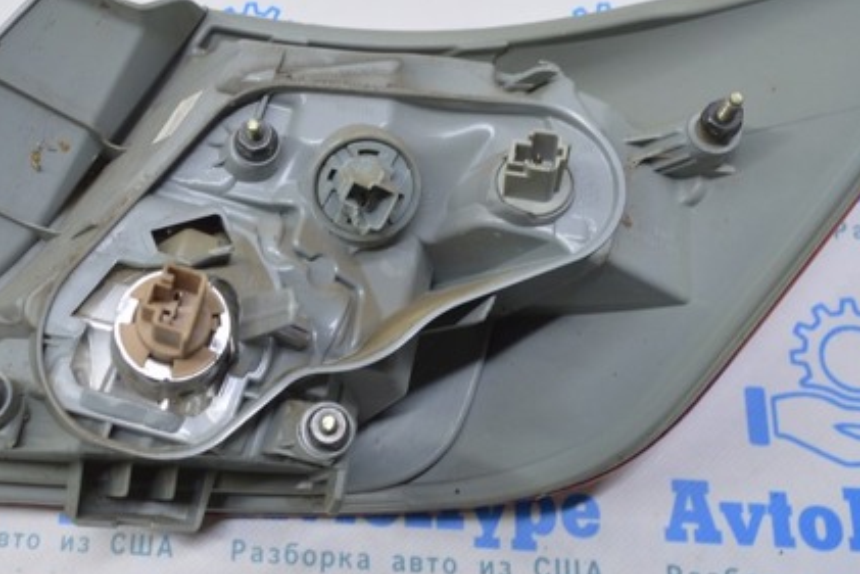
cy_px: 162
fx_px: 980
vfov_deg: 32.2
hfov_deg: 46.5
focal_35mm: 41
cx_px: 274
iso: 400
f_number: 5.6
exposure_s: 1/20
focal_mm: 18
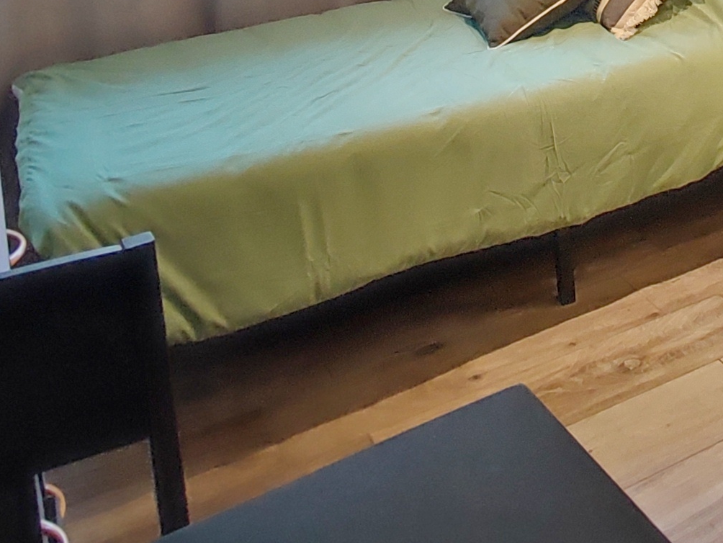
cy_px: -115
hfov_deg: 35.9
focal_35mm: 49
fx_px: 1024
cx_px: 684
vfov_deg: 26.3
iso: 469
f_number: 2.2
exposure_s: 1/33
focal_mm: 1.65
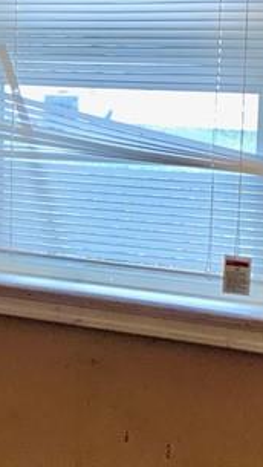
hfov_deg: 10.8
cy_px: 100
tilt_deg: -5.4
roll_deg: +2.7
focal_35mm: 95
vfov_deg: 22.2
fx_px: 1176
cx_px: -373
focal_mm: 4.25
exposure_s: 1/115
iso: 100
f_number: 1.8
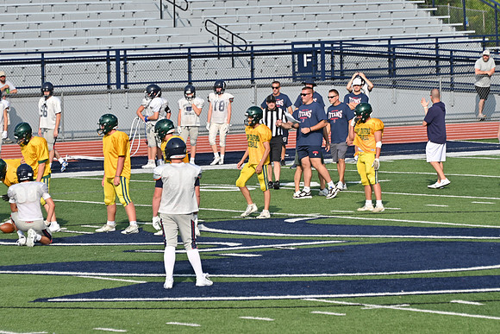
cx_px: 250
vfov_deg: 4.8
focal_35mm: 285
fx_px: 3959
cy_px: 167
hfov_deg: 7.2
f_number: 5.6
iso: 100
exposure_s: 1/640
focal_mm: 190
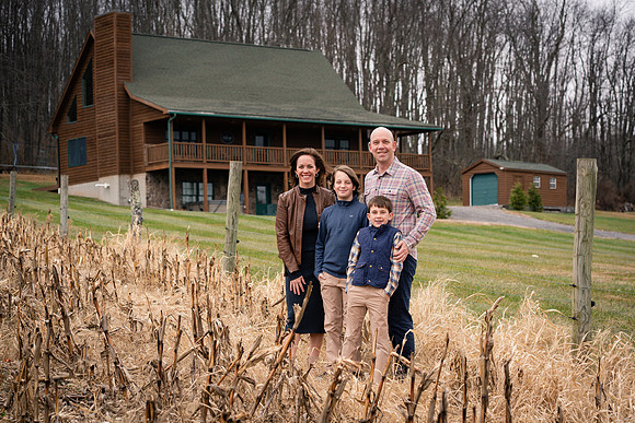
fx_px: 1617
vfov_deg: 14.9
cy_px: 224
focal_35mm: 92
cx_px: 340
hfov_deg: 22.2
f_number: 5
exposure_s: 1/320
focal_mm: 85
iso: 320
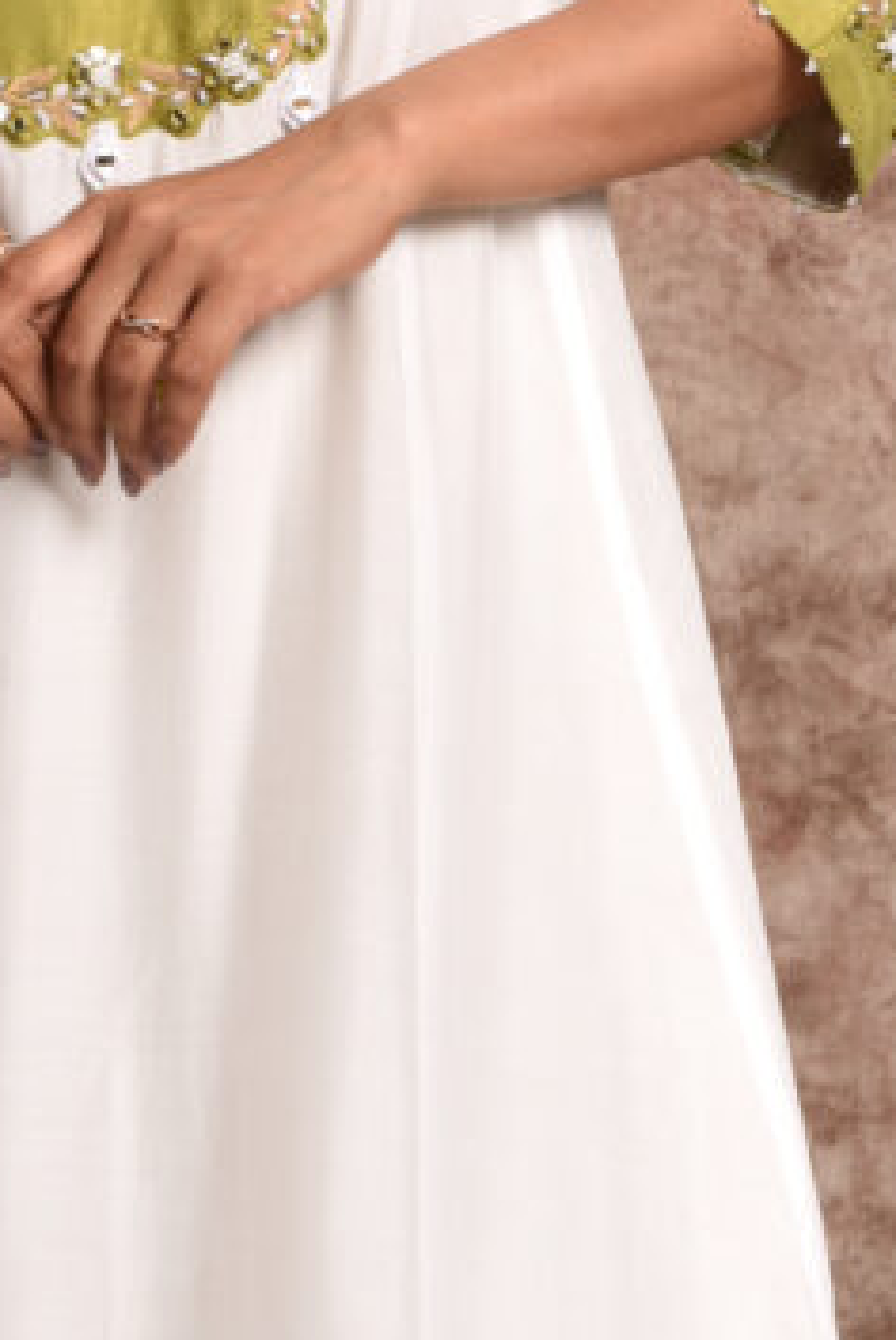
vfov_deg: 9.7
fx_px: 7899
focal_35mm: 212
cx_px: -4
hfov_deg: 6.5
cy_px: 733
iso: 80
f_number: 11
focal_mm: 50
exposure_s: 1/125
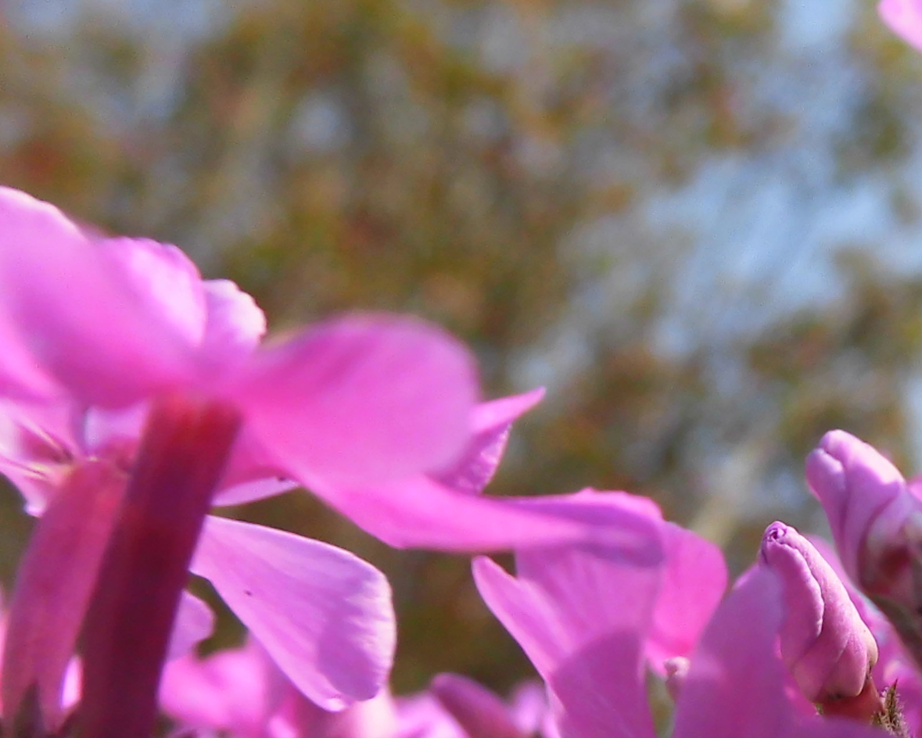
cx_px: 1081
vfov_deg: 22.5
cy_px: 386
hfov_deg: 25.3
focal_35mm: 68
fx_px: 1856
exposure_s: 1/200
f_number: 7.8
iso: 100
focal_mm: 4.3
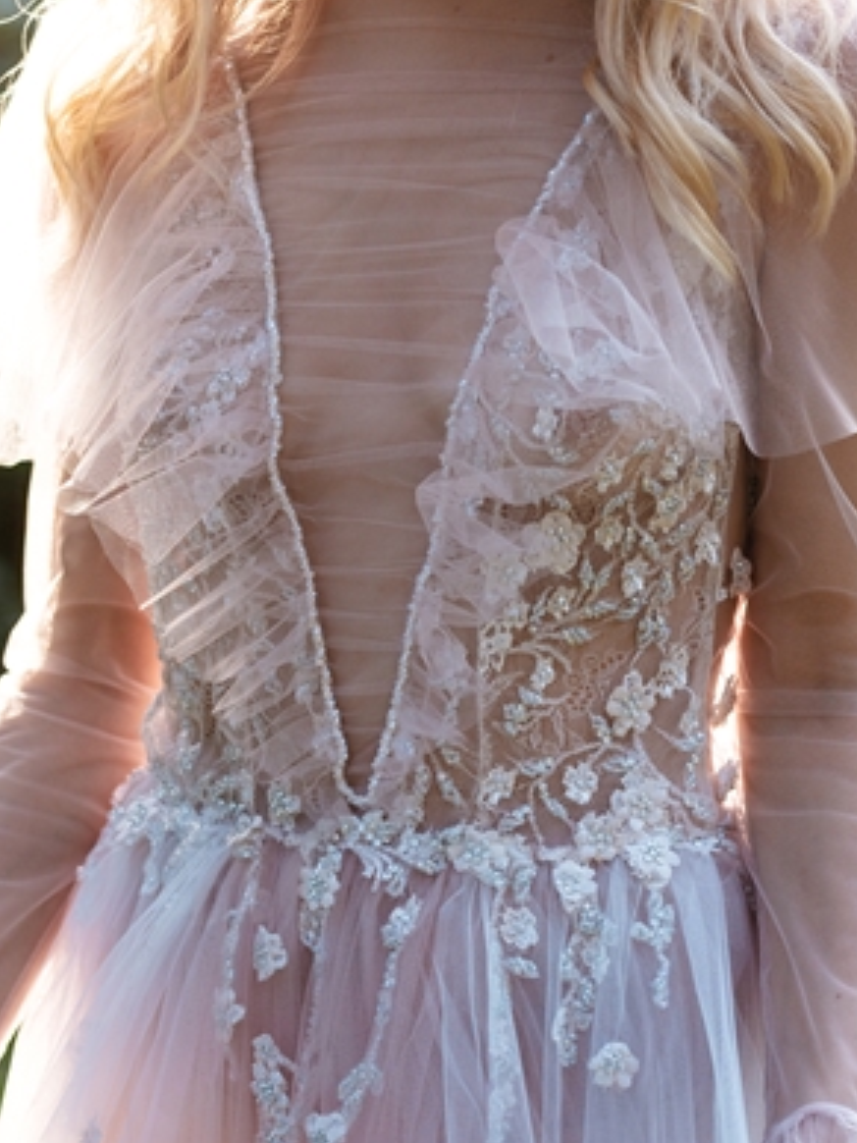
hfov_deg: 11.2
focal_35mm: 132
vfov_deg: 14.9
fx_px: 4357
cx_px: 536
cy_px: 516
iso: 400
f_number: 2.8
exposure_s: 1/400
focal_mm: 63
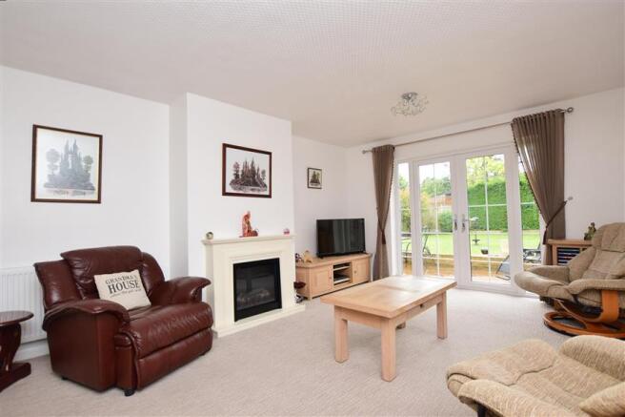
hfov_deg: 95.0
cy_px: 208
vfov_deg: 72.0
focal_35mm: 16
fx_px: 286
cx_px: 312
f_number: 5
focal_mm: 11
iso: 200
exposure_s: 1/80
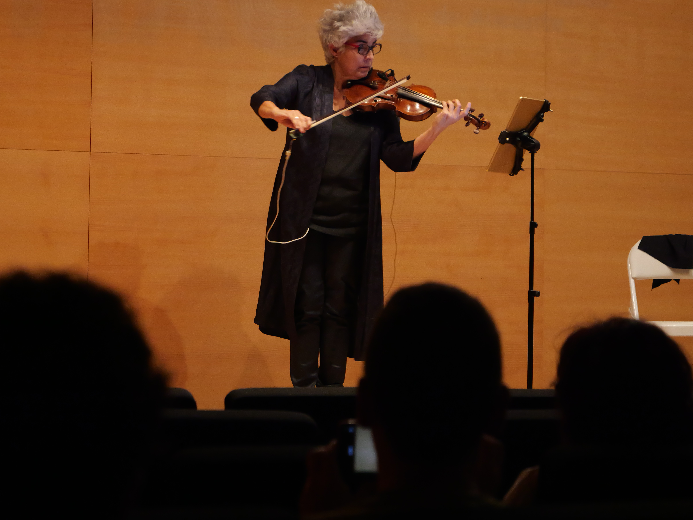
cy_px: 215
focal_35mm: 125
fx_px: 2503
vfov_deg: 11.9
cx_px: 383
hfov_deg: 15.8
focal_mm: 52
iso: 4000
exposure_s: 1/50
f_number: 4
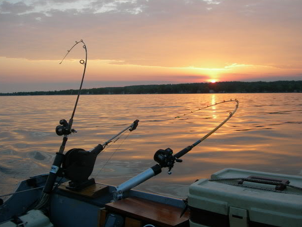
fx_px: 349
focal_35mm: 40
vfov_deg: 36.0
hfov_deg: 46.8
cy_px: 109
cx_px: 153
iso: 50
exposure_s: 1/167
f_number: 2.8
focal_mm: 7.8
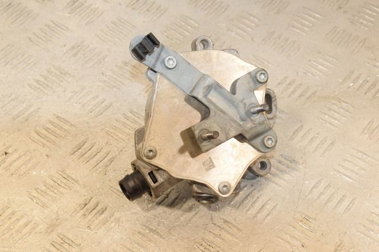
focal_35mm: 72
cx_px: 190
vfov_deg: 18.9
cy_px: 126
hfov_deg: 28.1
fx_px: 758
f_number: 10
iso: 1600
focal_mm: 48
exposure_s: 1/200
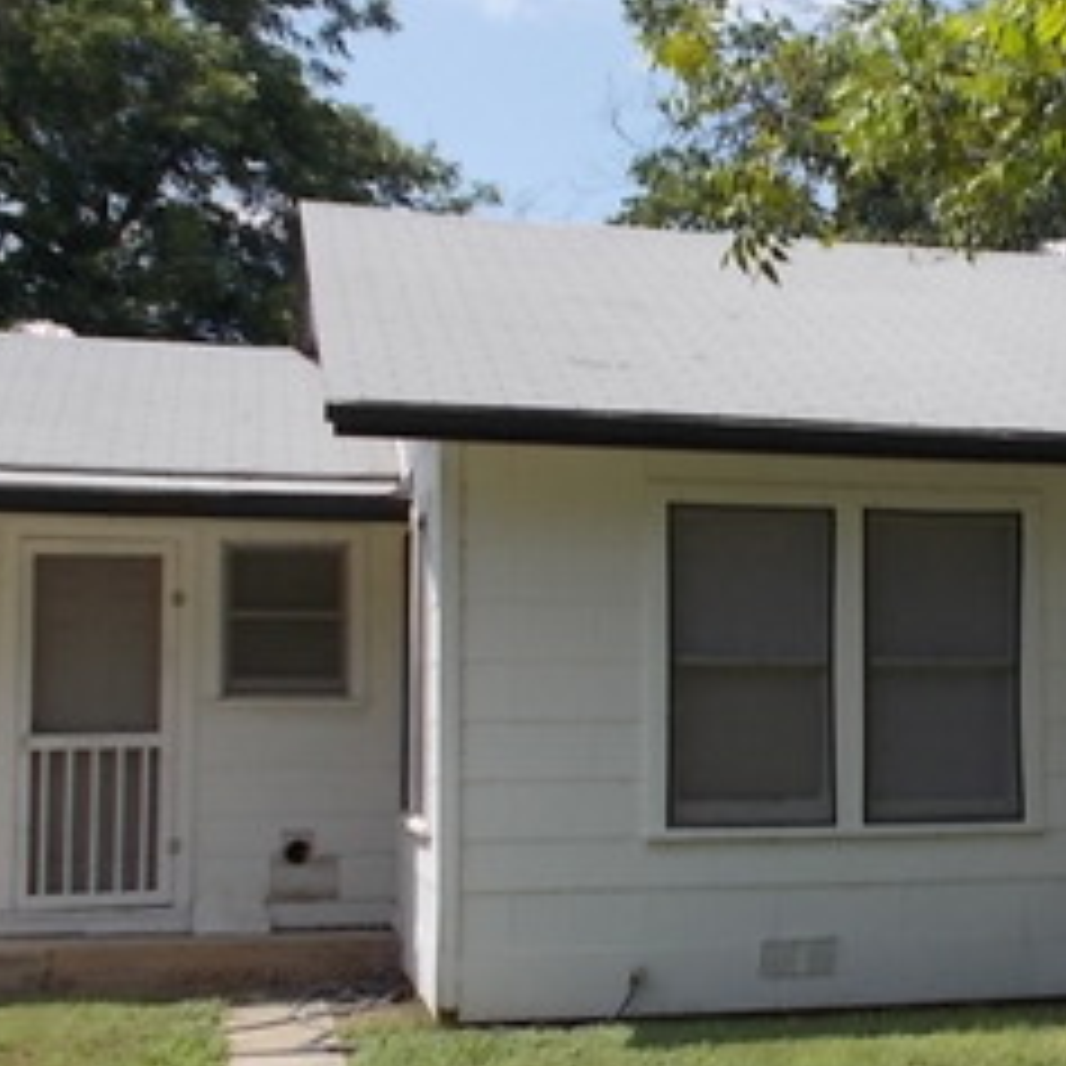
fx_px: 2160
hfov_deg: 26.6
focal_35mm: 62
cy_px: 643
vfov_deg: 27.7
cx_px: 1008
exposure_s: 1/160
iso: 80
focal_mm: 4.6
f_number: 8
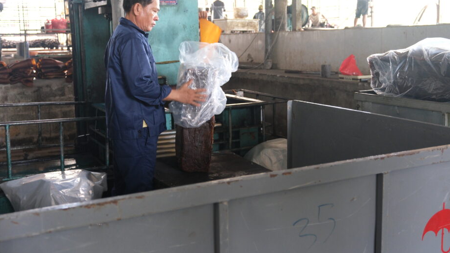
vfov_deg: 29.0
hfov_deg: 49.4
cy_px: 106
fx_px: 489
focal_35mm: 41
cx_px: 235
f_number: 3.4
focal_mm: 23.4
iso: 1600
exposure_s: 1/100
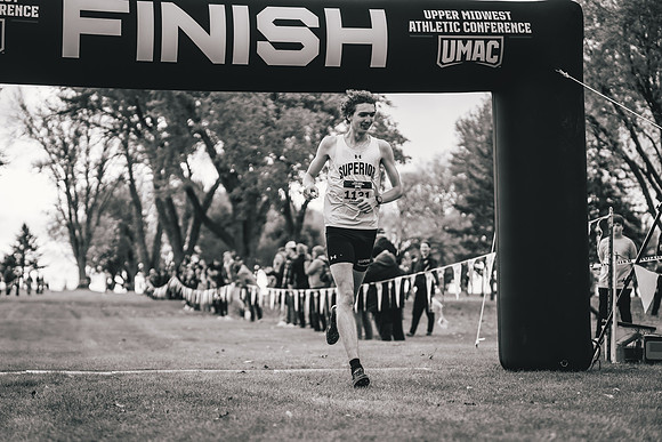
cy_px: 221
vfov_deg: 19.1
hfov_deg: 28.2
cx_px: 331
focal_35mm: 72
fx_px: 1316
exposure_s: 1/3200
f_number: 2
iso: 200
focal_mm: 70
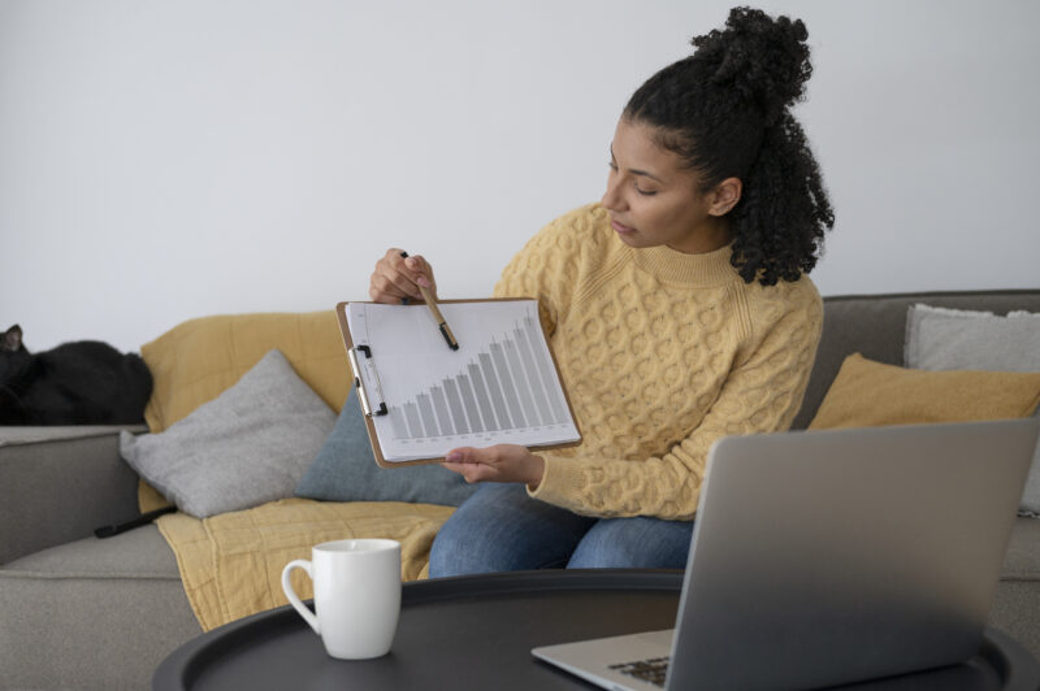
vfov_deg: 33.3
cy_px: 346
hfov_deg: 48.5
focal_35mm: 40
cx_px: 520
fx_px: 1155
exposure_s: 1/200
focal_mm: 40
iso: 500
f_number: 3.5
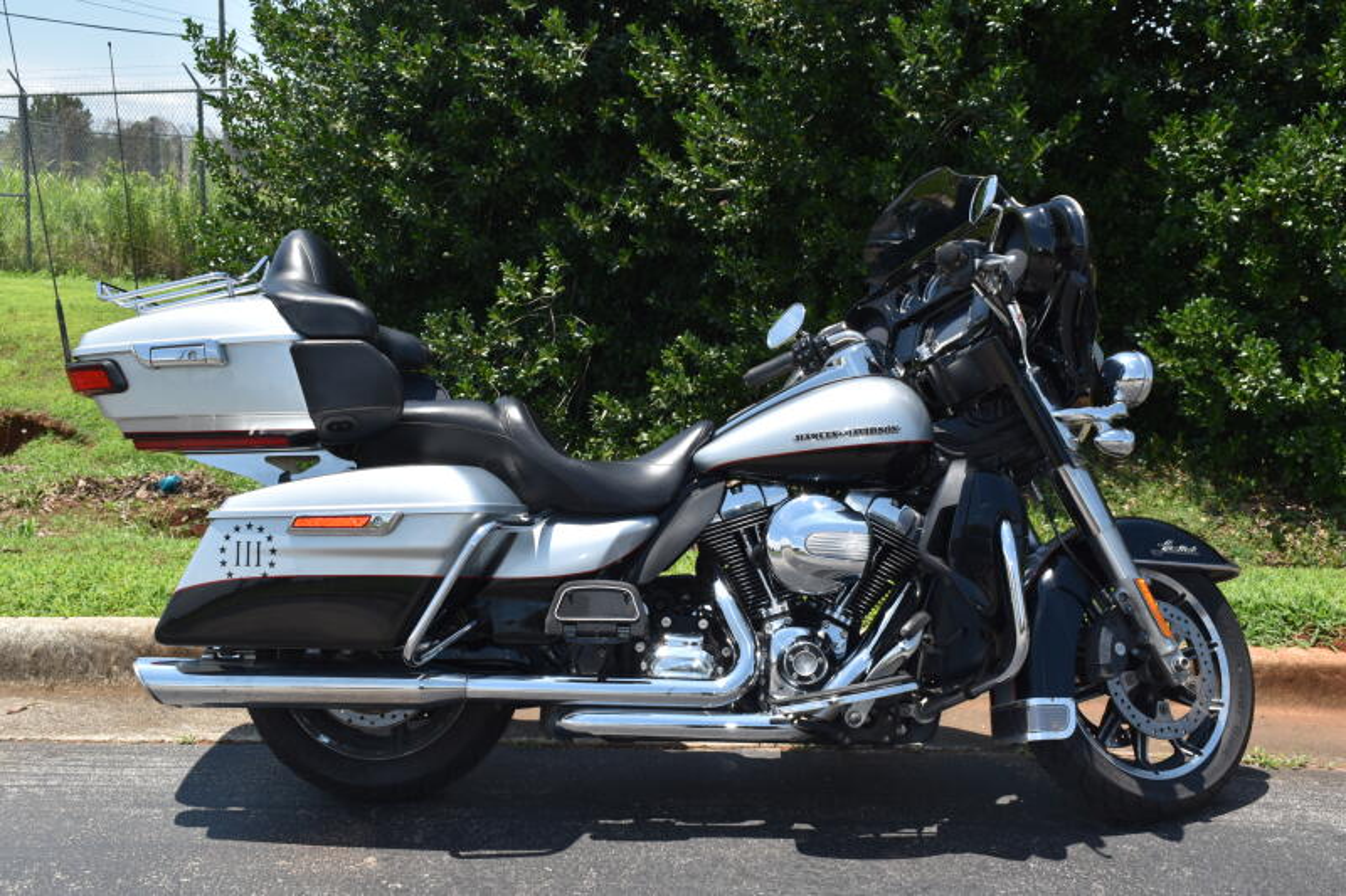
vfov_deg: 30.8
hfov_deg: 45.0
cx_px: 673
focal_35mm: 44
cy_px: 448
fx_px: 1626
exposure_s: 1/200
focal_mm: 29
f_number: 10
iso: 100
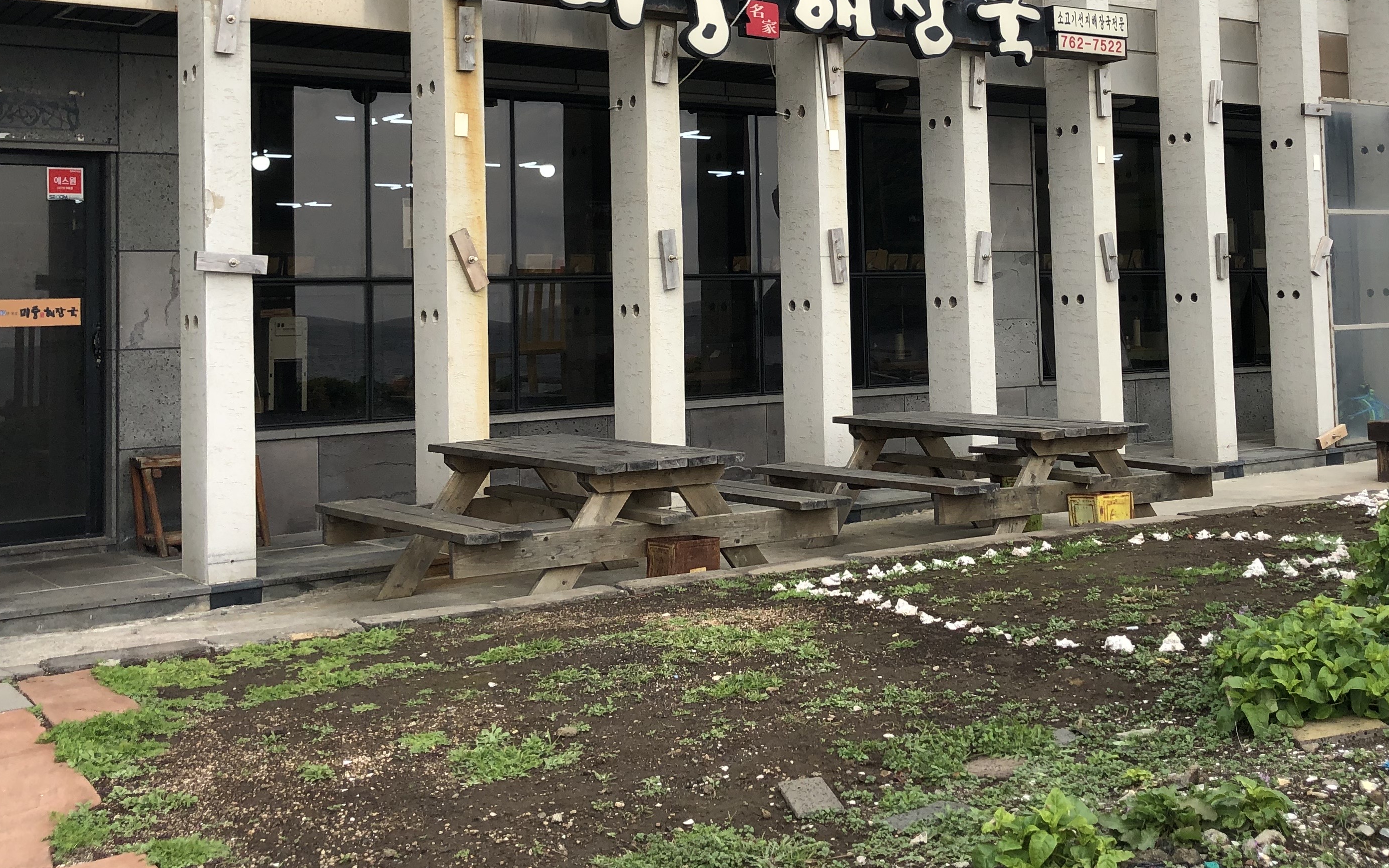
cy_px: 232
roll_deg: +2.2
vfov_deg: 29.5
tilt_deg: +3.3
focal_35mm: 43
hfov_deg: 45.9
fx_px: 1628
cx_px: 856
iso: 20
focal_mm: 4
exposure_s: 1/600
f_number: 1.8
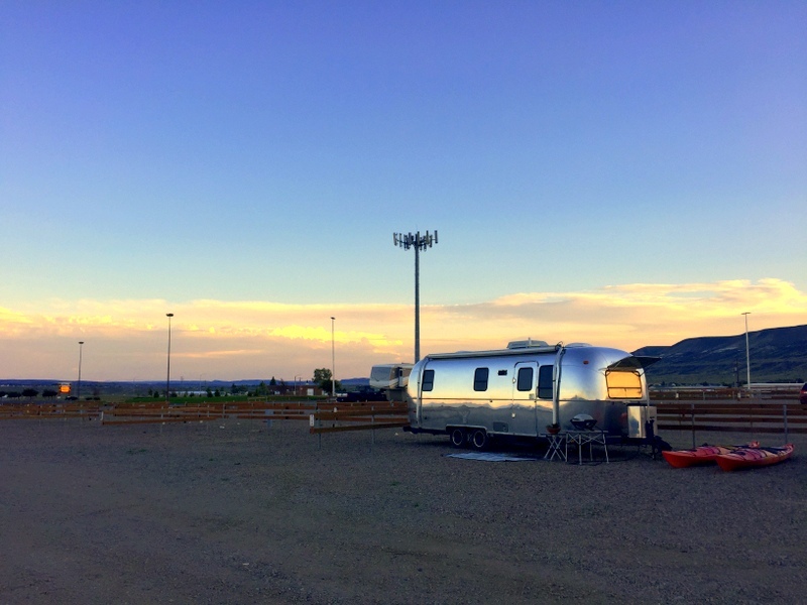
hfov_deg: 61.7
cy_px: 302
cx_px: 404
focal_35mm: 29
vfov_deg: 48.2
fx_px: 676
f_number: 2.2
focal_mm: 4.15
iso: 32
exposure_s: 1/408
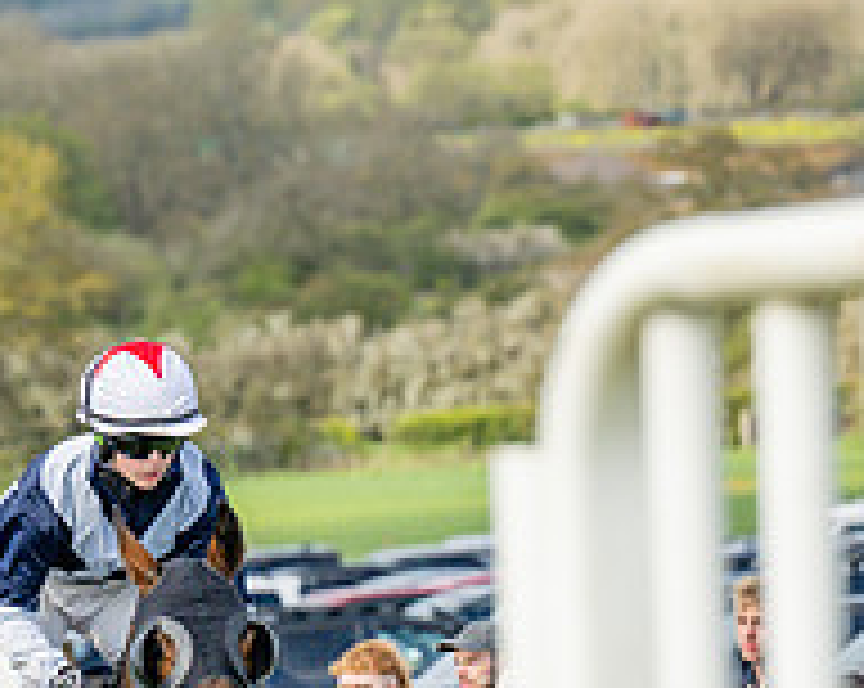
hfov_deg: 3.4
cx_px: 159
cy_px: 892
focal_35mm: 576
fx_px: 14707
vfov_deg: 2.7
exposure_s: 1/1600
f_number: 4.5
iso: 400
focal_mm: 140
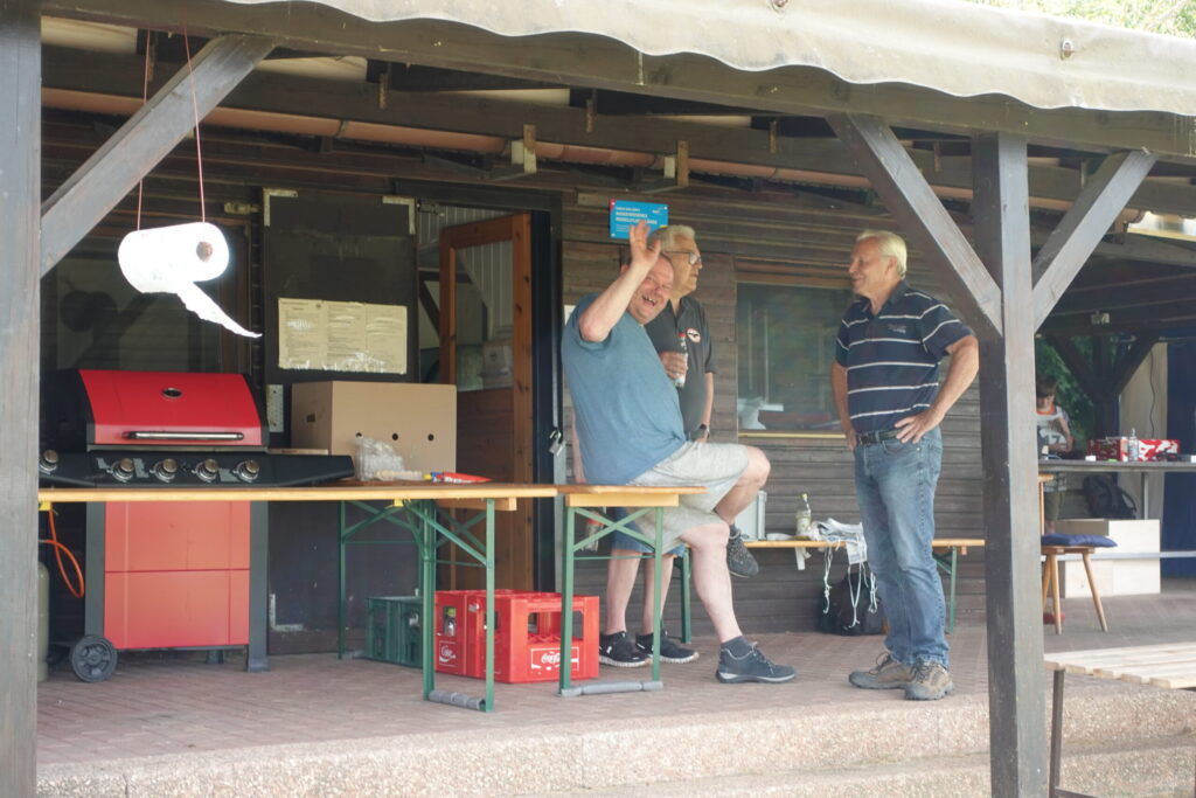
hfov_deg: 28.8
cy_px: 399
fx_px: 2326
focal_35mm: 70
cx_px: 598
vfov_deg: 19.5
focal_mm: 25.7
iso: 125
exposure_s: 1/80
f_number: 3.2
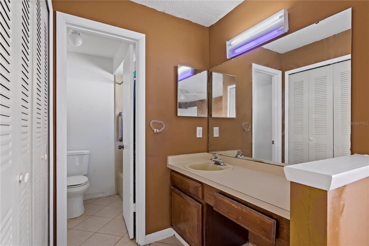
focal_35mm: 16
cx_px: 184
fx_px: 169
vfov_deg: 72.0
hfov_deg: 95.0
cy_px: 123
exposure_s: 1/5
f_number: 9
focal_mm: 11
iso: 200
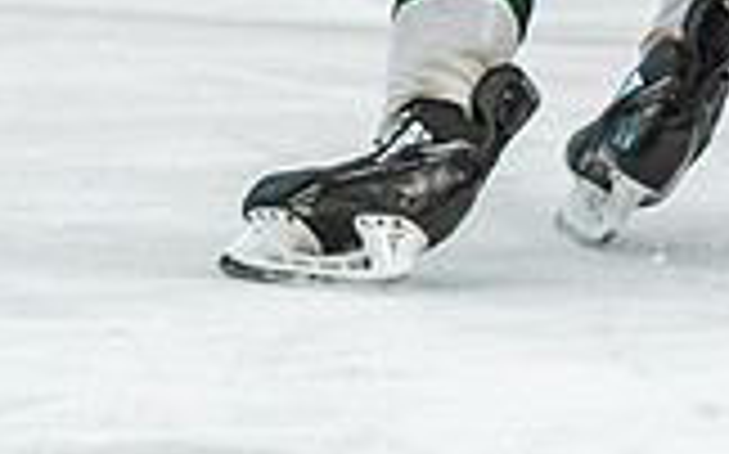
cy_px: -617
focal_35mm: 1087
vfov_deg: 1.2
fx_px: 21581
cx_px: 936
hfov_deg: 1.9
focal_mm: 110
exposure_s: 1/640
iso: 1100
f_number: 2.8
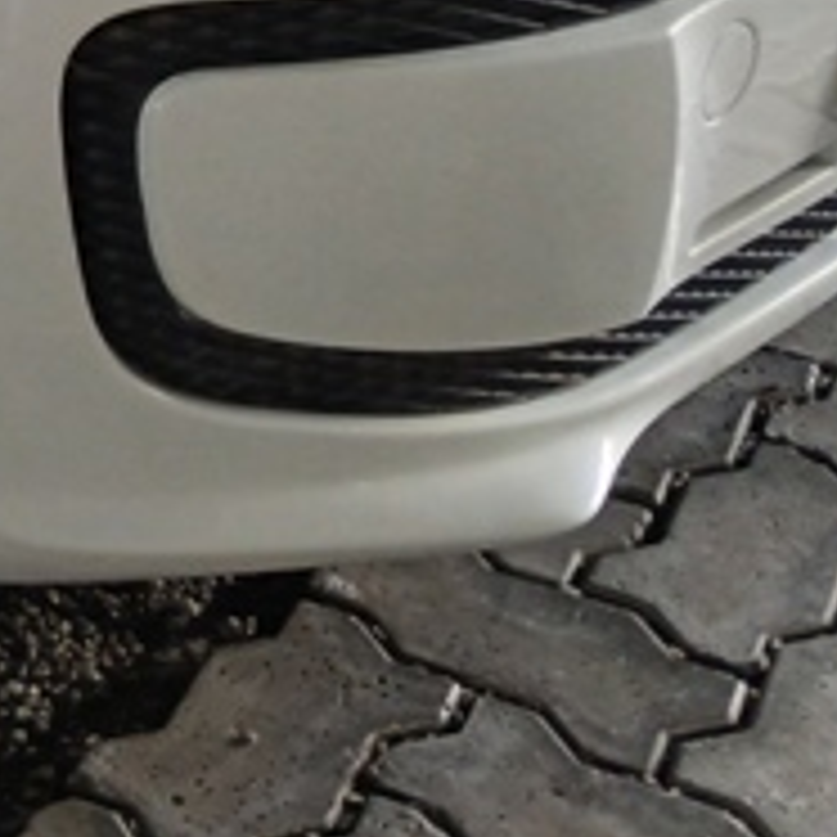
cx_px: -464
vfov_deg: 16.0
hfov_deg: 15.9
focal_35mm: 99
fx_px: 2708
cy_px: -436
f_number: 1.8
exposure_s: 1/60
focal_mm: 3.98
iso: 250
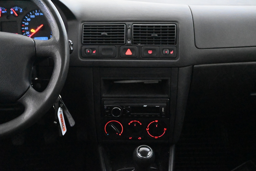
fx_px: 325
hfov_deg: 43.0
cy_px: 86
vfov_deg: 29.4
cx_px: 128
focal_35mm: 46
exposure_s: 1/50
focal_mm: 30.5
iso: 25600
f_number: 4.8
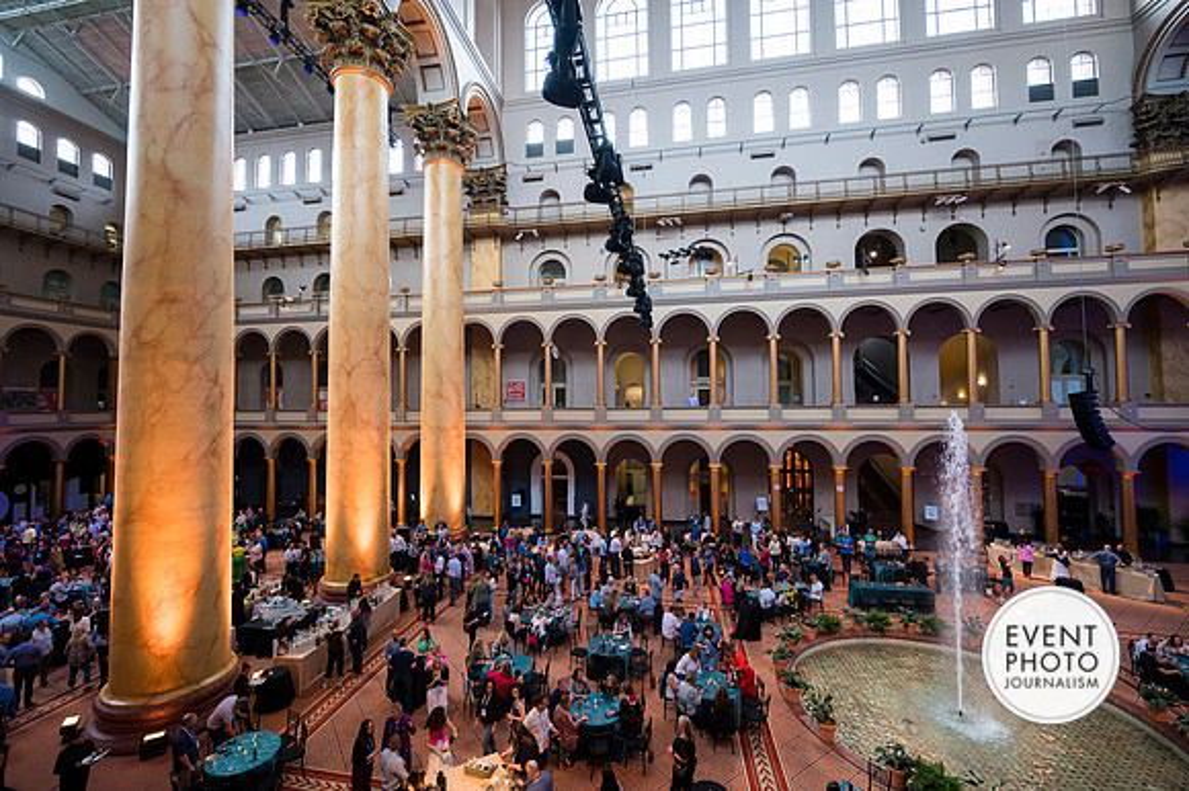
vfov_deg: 77.5
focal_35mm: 15
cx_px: 575
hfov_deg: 100.7
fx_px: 492
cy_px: 383
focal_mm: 14
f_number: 4
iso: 800
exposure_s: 1/100
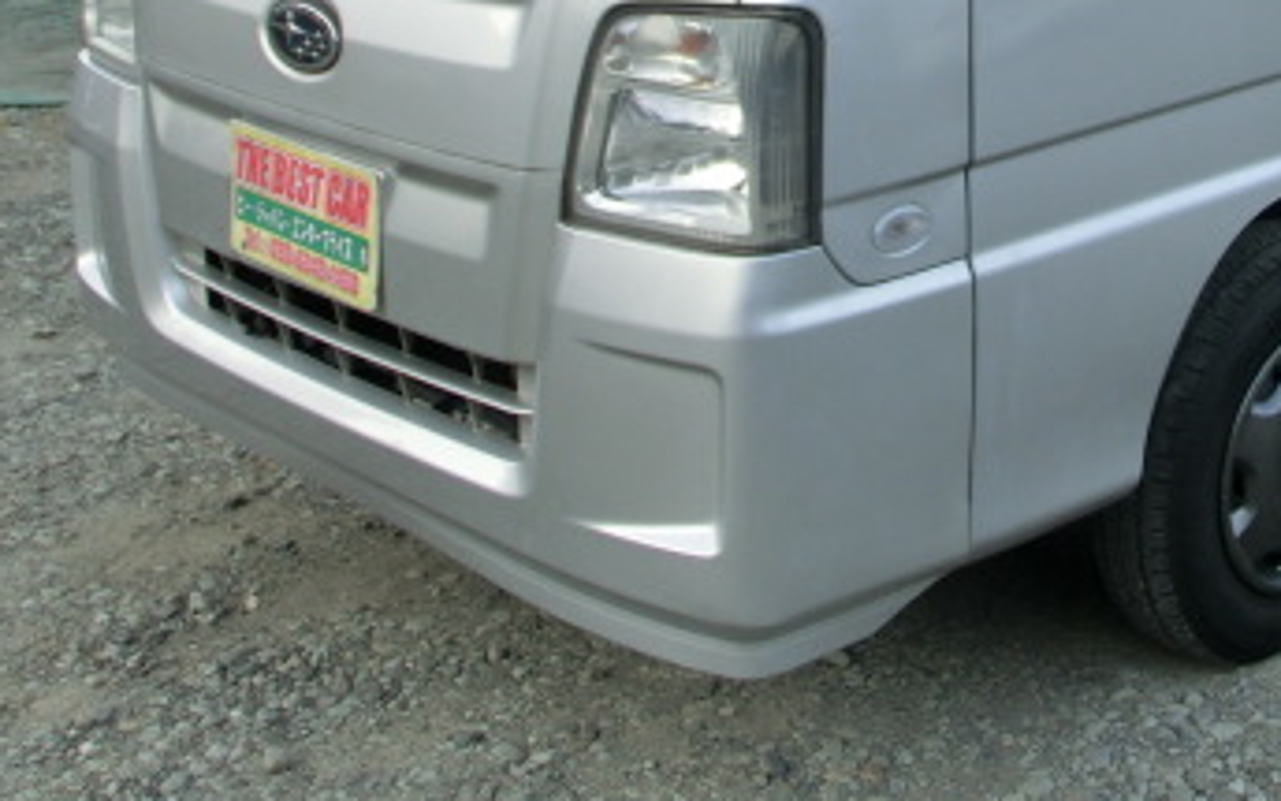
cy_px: -45
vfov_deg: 17.3
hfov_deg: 27.6
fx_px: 2549
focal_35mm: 73
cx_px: 1054
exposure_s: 1/60
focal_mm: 6.61
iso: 100
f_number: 3.9
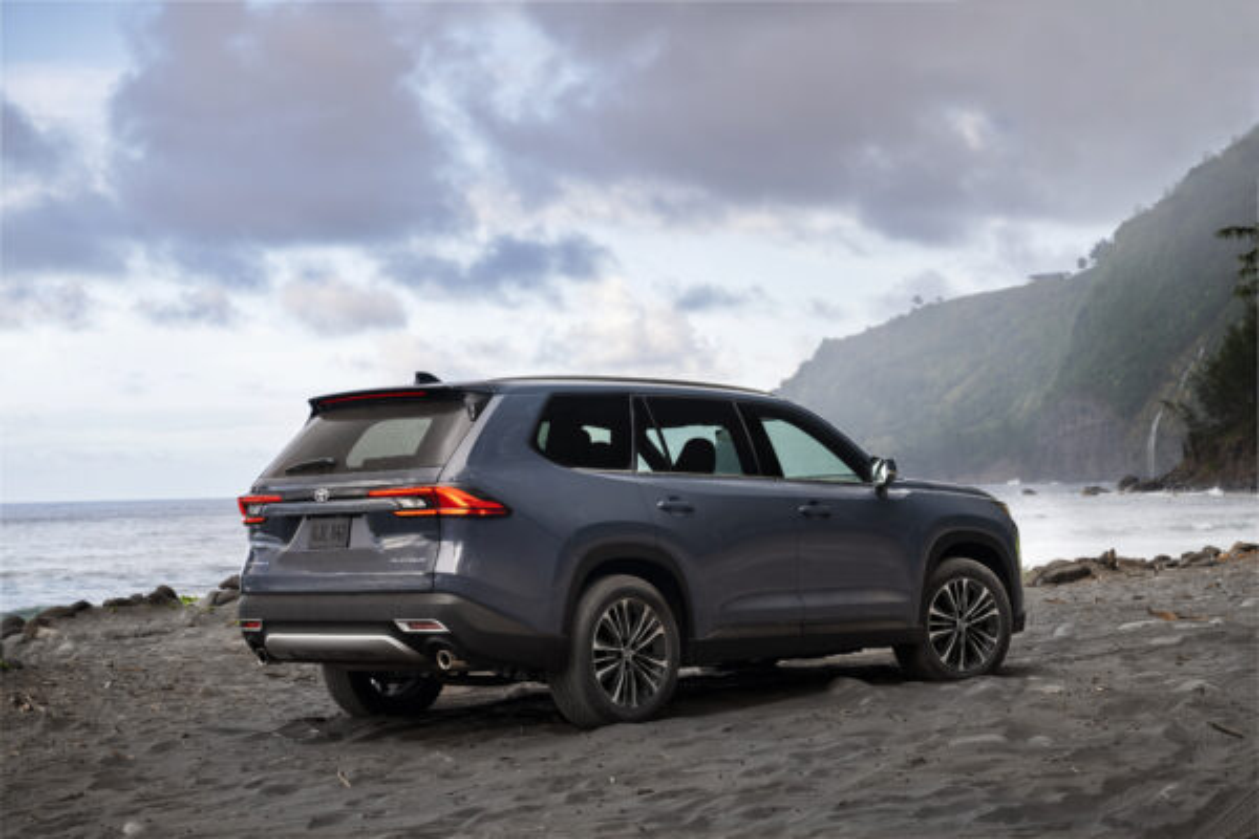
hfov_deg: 31.4
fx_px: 2238
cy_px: 420
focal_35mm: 64
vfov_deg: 21.2
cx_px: 630
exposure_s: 1/60
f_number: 5
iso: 80
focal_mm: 64
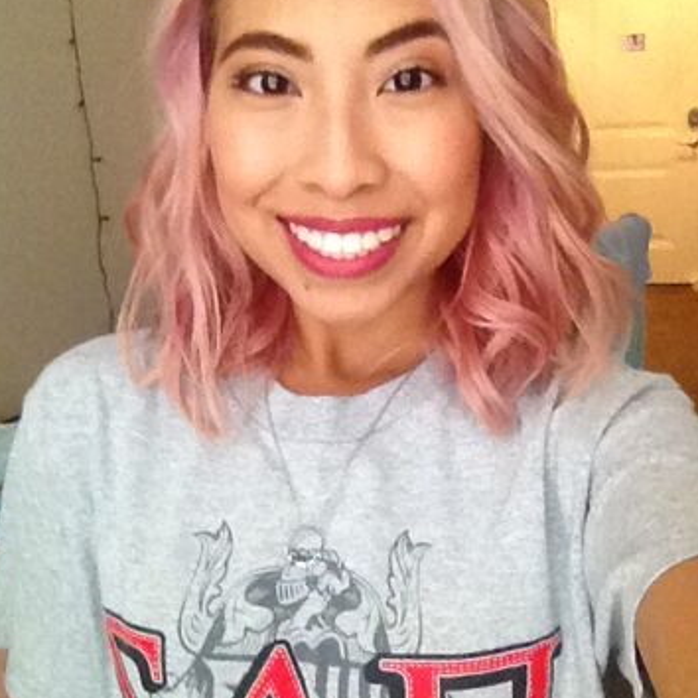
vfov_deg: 40.0
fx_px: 958
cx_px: 345
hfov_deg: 40.0
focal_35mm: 42
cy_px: 333
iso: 500
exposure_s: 1/30
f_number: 2.4
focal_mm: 1.85
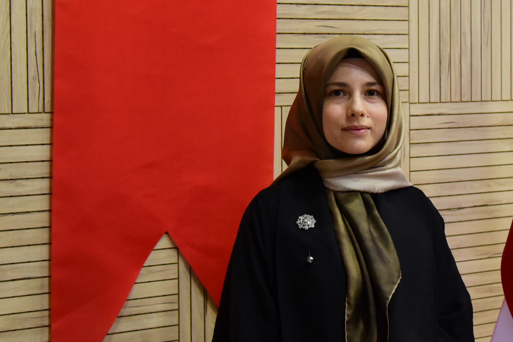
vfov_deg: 15.2
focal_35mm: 90
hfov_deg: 22.5
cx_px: 367
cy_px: 115
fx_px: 1282
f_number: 4
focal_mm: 35
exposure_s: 1/40
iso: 2200
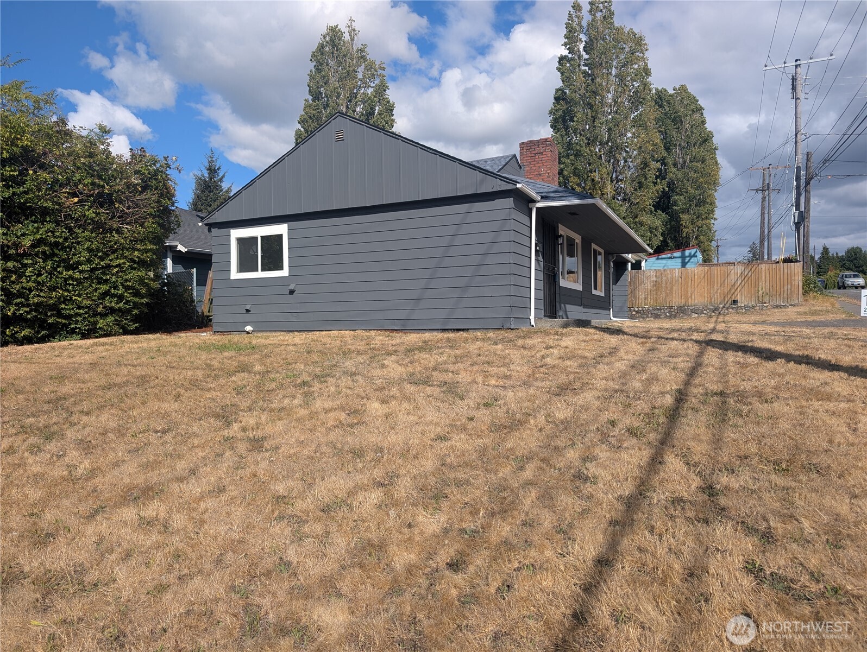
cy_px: 326
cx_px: 434
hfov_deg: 71.5
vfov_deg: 56.9
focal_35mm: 24
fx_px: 602
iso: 18
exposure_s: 1/1167
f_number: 1.68
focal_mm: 6.9
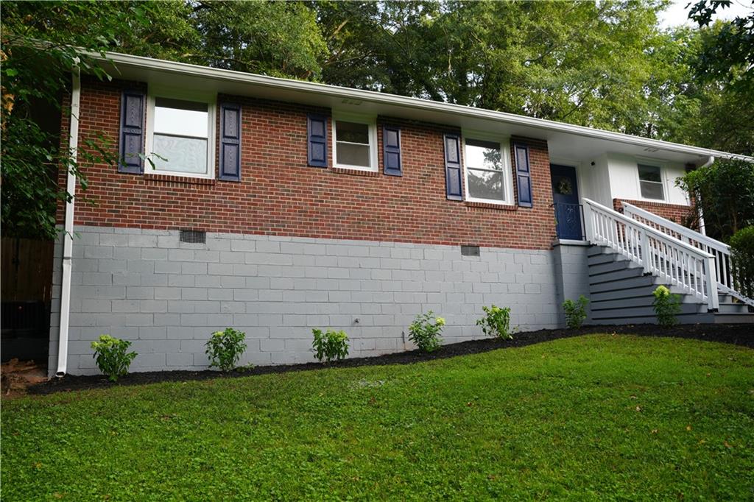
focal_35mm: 30
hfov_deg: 61.8
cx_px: 377
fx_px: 630
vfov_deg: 43.4
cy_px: 251
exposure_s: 1/80
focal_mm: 30.1
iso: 100
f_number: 4.5
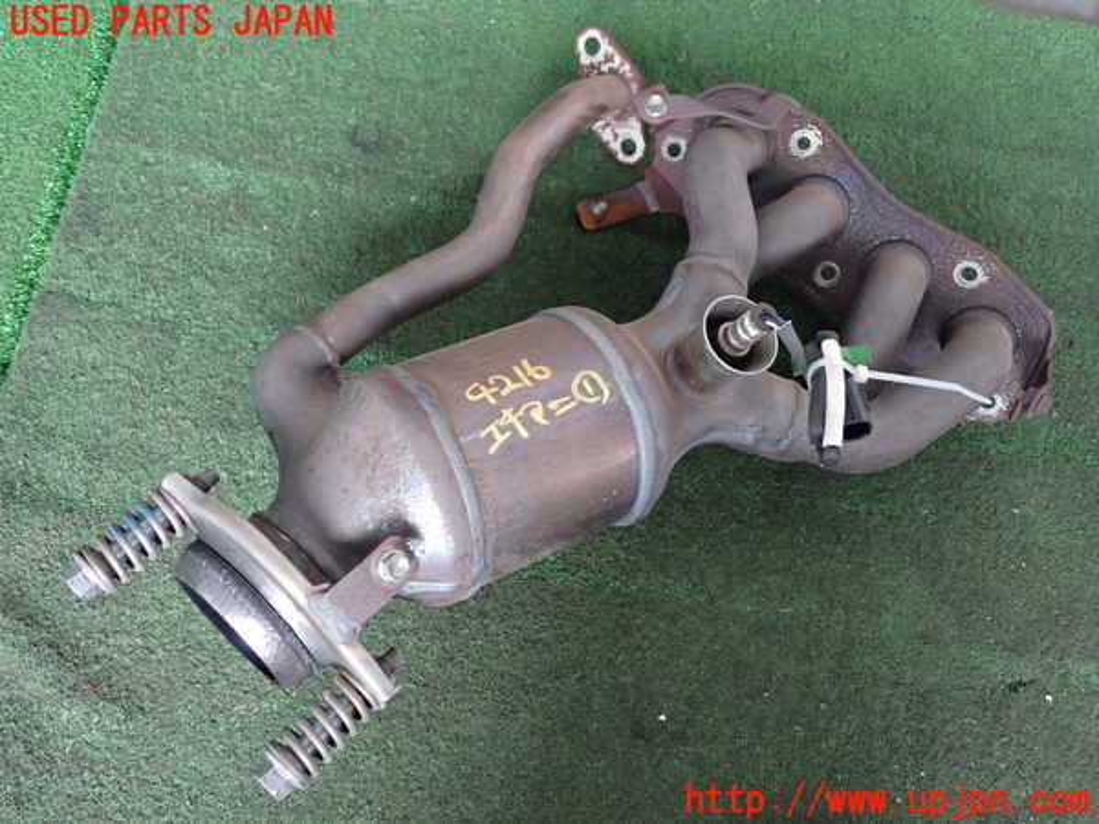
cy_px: 412
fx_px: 952
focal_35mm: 30
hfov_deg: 60.0
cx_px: 550
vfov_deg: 46.8
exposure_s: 1/30
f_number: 2.3
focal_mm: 5.4
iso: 400
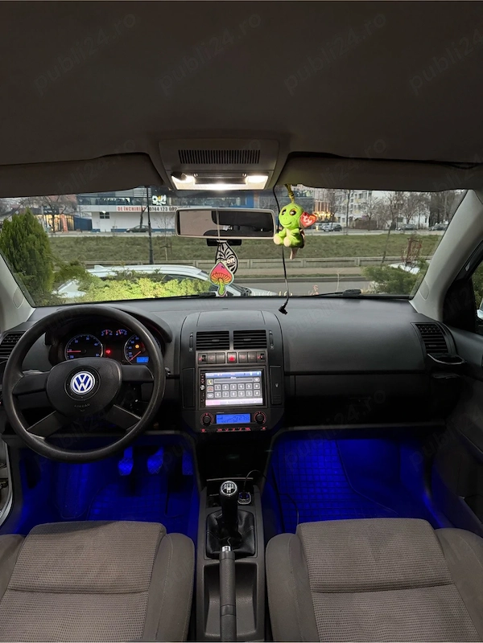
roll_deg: +1.0
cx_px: 242
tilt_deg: -12.8
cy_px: 322
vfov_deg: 71.6
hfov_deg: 56.8
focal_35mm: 24
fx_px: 446
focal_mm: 6.76
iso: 800
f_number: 1.78
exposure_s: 1/40
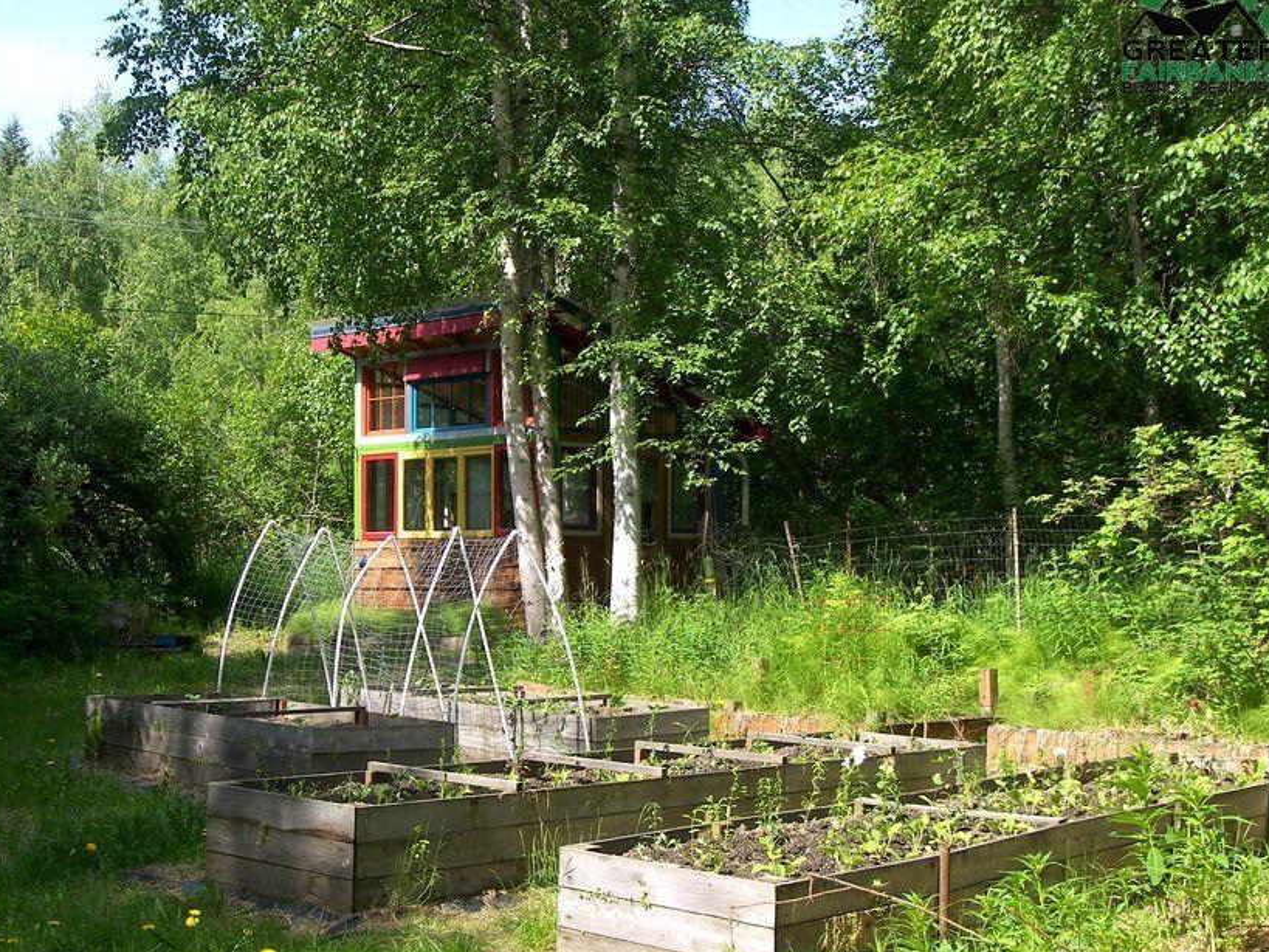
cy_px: 546
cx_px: 504
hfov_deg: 32.1
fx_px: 2199
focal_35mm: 60
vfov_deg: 24.4
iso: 50
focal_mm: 10.1
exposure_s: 1/250
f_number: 3.6
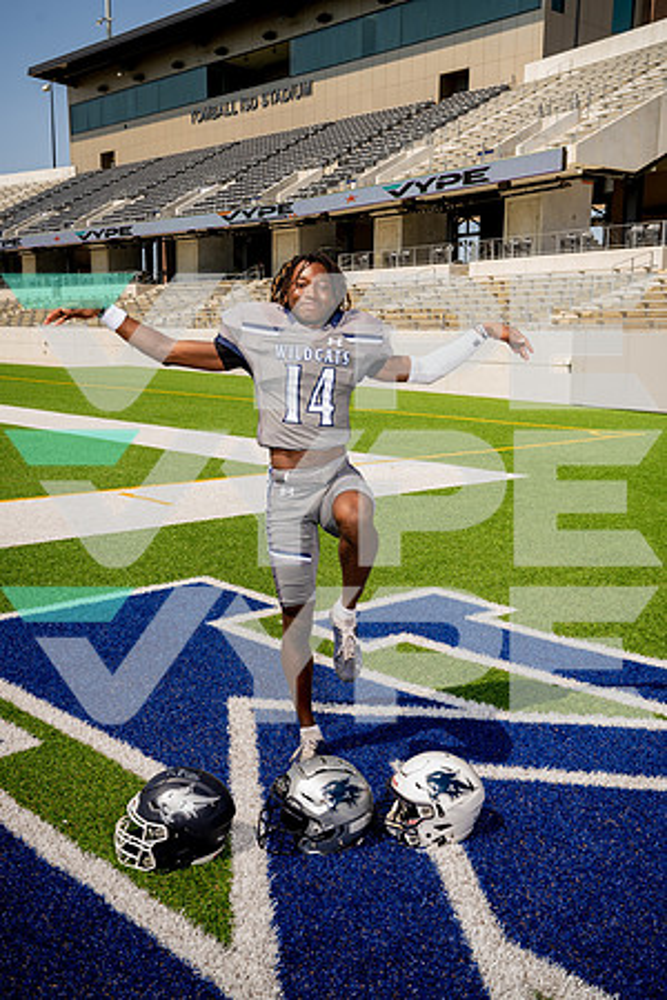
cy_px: 500
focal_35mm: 36
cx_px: 334
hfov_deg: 36.9
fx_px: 1000
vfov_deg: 53.1
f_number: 7.1
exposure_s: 1/250
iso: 100
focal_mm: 36
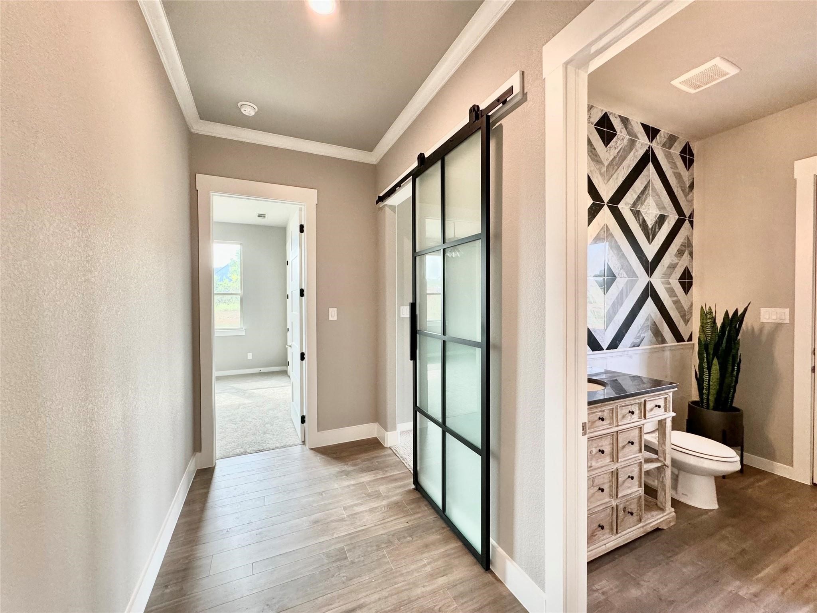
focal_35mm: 14
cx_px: 408
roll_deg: +0.2
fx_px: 330
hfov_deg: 102.1
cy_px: 306
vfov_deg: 85.7
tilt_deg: -0.7
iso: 200
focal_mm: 2.22
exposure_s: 1/120
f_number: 2.2
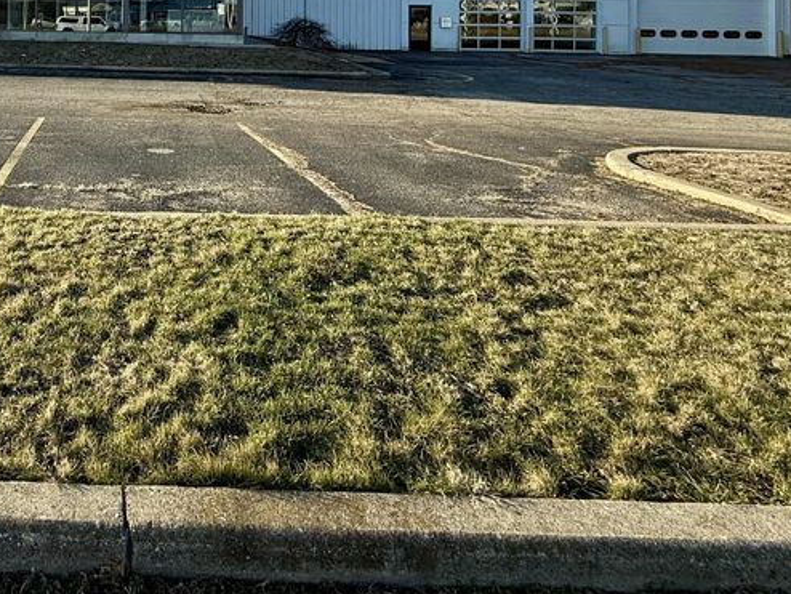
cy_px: 6
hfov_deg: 54.4
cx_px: 91
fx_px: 663
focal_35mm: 29
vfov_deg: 42.1
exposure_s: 1/955
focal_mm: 2.22
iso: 50
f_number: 2.2
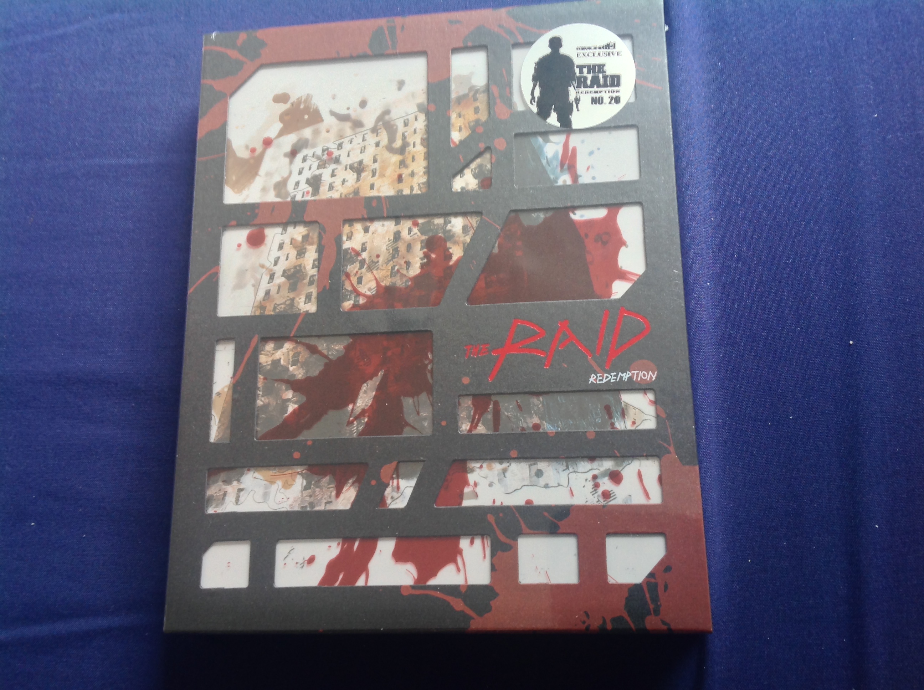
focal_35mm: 35
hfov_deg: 52.7
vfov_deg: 40.6
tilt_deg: -69.5
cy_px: 345
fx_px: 933
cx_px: 462
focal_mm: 4.28
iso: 50
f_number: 2.4
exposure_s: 1/15
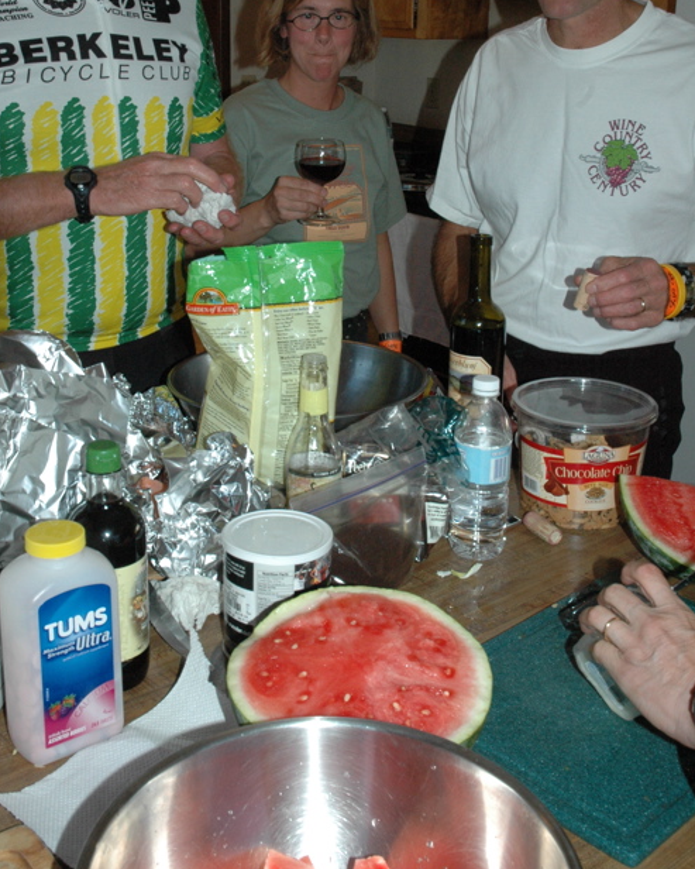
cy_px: 310
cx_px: 328
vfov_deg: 40.3
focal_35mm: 46
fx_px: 1172
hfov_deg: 33.0
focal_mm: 25
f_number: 11
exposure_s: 1/60
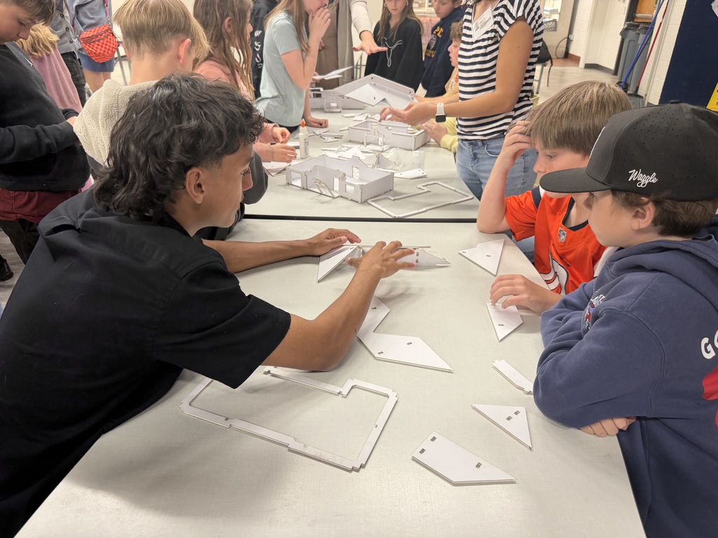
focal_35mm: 24
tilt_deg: -29.5
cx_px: 359
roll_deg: -0.1
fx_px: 498
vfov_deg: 56.8
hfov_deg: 71.6
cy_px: 269
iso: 160
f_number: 1.78
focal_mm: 6.76
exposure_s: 1/60
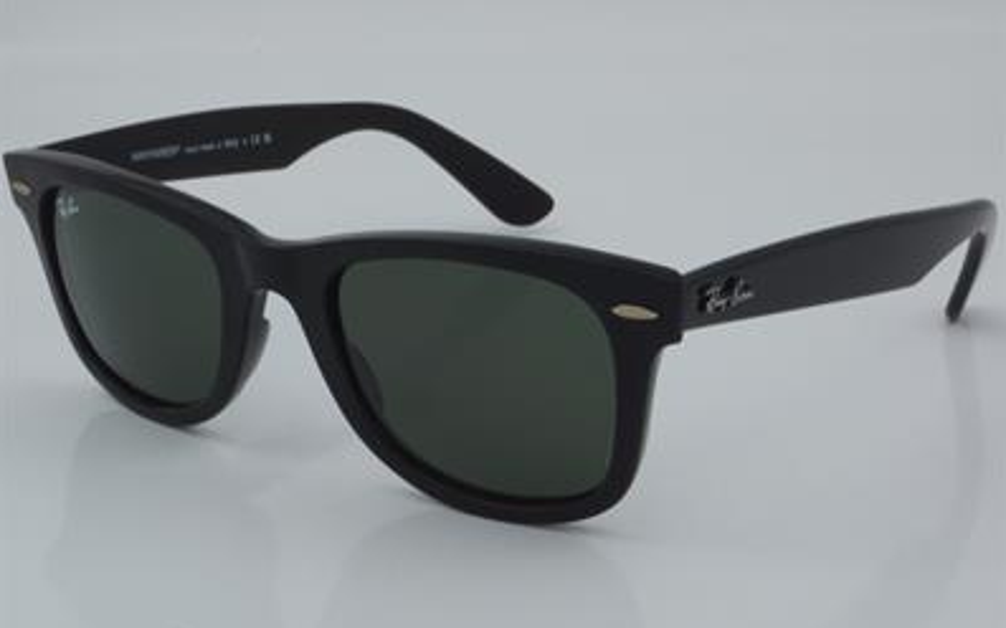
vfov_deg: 16.9
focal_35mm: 77
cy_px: 309
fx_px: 2111
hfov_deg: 26.8
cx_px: 504
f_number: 32
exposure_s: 1/4
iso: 100
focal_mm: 50
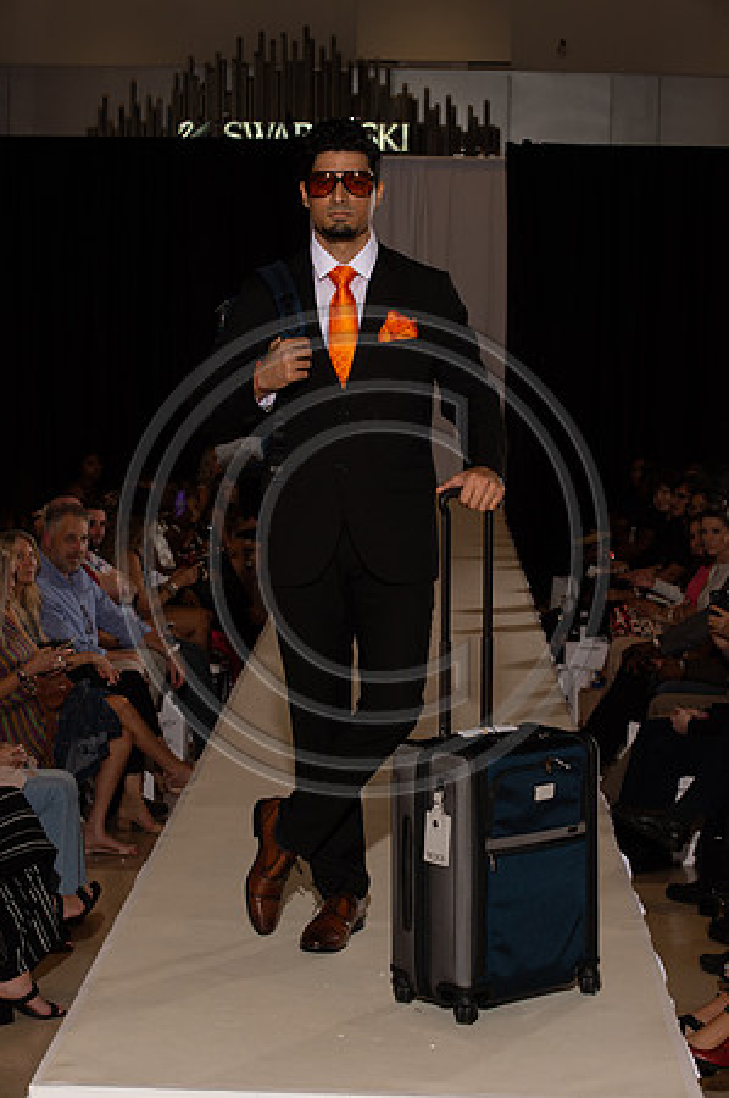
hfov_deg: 17.5
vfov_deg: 26.0
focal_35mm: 78
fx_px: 2375
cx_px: 364
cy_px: 549
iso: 800
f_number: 9
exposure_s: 1/250
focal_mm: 78
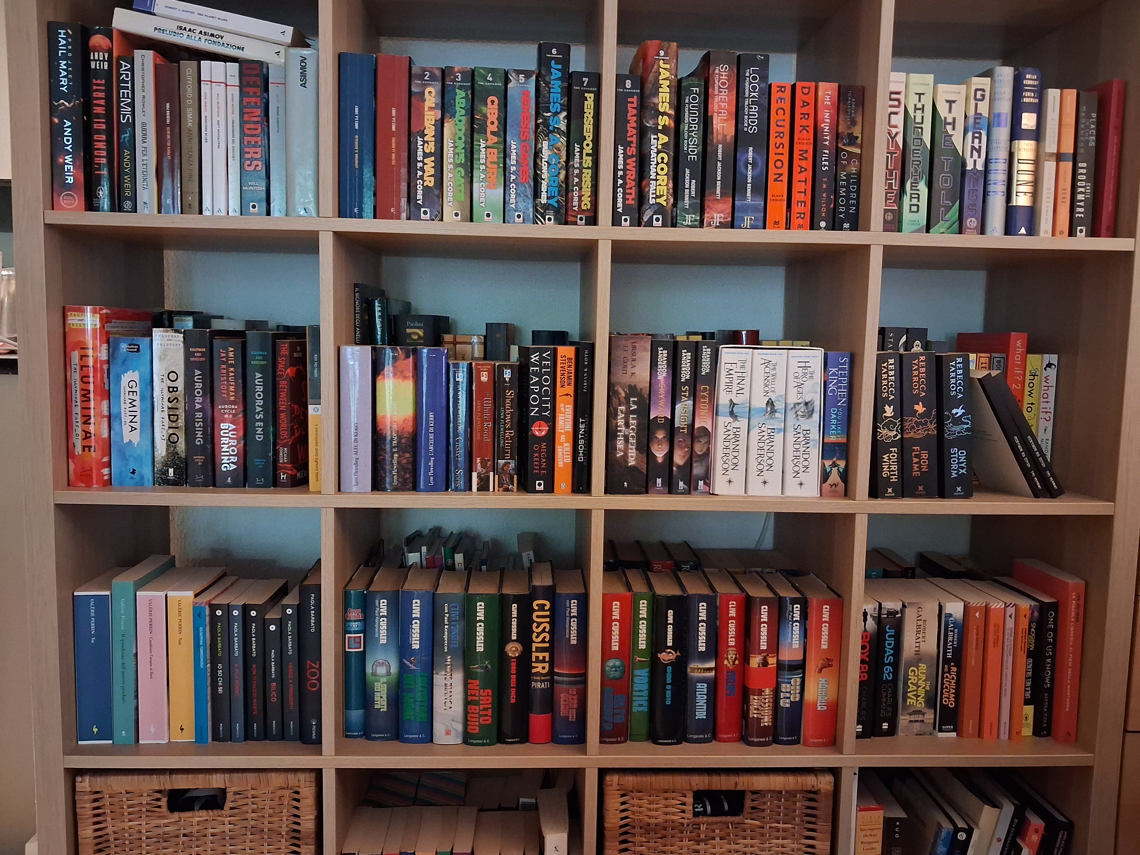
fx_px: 922
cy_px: 422
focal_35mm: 28
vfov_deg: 49.7
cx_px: 572
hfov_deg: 63.4
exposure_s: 1/20
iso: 1000
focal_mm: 4
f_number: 1.8
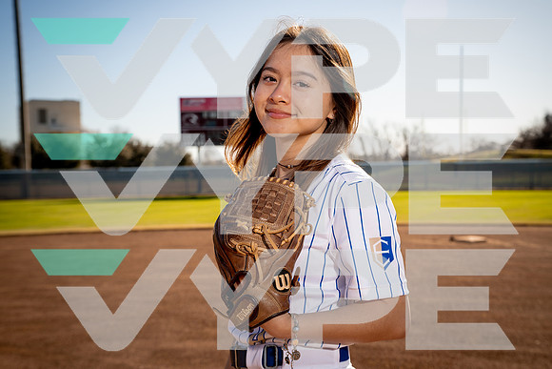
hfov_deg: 40.3
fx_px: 751
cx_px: 276
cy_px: 184
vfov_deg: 27.5
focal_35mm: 49
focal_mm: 49
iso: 100
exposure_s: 1/250
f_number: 5.6
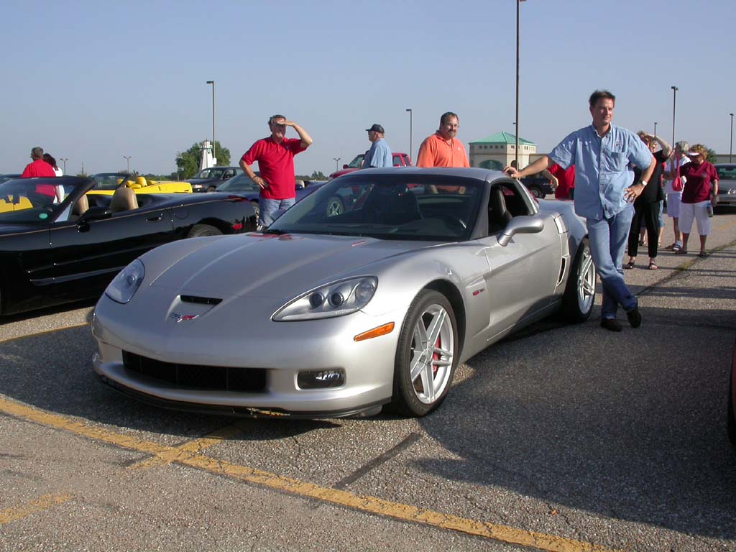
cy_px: 276
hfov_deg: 49.0
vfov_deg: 37.7
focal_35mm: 38
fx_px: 808
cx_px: 368
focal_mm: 7.85
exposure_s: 1/302
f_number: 7.5
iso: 100
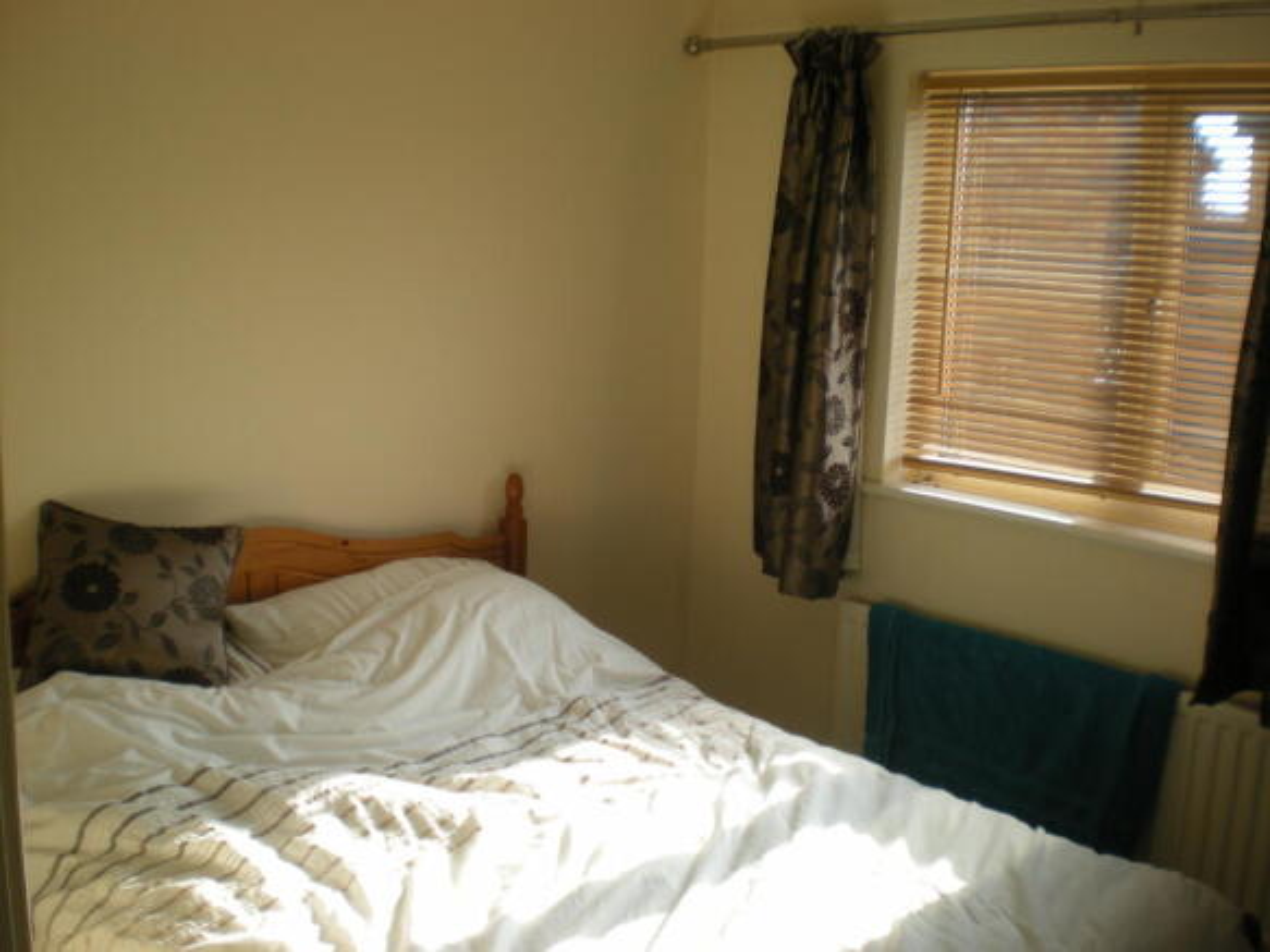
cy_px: 476
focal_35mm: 38
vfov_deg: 37.7
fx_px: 1394
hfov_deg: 49.0
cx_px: 635
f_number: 3.1
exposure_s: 1/108
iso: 64
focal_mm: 6.3
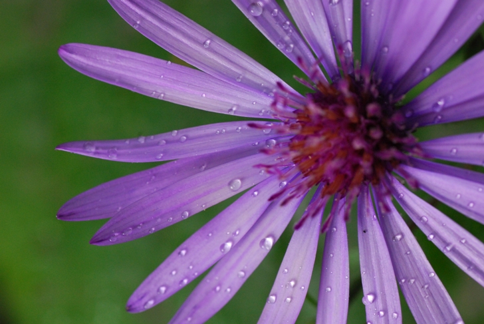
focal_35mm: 135
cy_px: 162
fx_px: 1817
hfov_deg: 15.2
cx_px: 242
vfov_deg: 10.2
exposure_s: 1/200
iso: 800
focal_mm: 90
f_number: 16
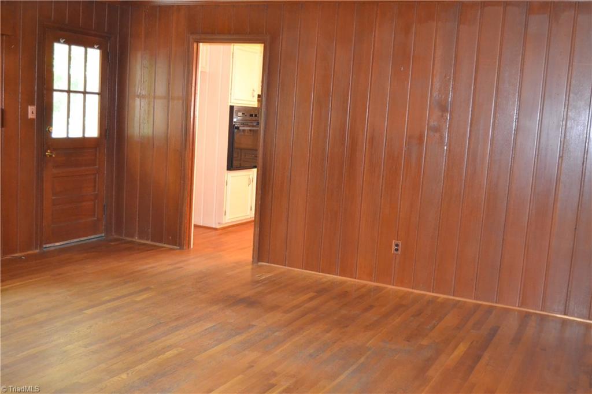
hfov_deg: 49.6
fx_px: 641
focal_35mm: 39
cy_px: 197
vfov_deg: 34.2
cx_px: 296
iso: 3200
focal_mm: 26
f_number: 4
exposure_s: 1/60
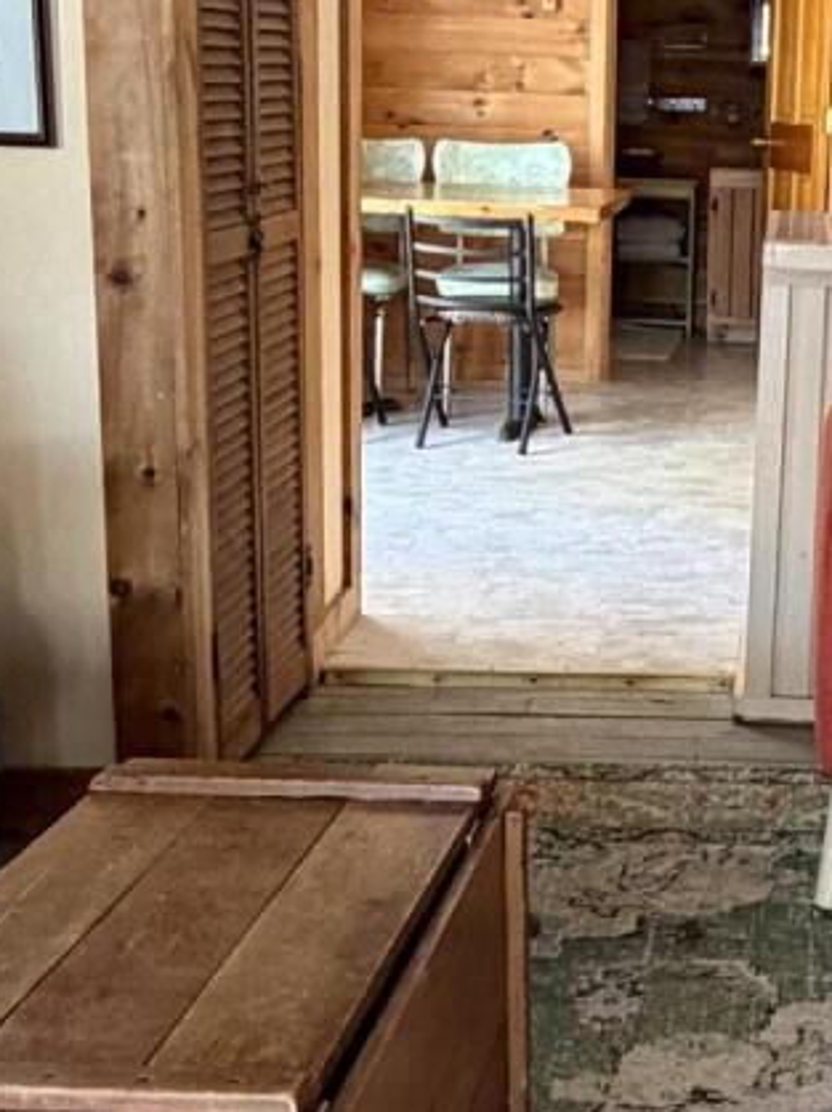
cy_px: 551
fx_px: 2149
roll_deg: -3.0
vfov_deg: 29.0
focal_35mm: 67
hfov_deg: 21.3
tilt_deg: -12.4
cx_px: 787
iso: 500
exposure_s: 1/60
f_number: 2.2
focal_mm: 2.22
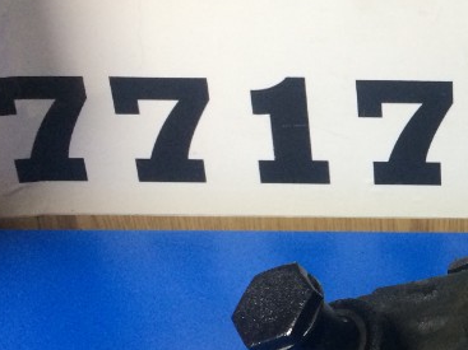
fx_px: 1068
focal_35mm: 79
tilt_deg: -27.1
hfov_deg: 23.1
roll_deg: -1.1
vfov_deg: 18.6
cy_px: 117
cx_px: 524
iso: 200
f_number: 2.2
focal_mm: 4.15
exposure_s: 1/33
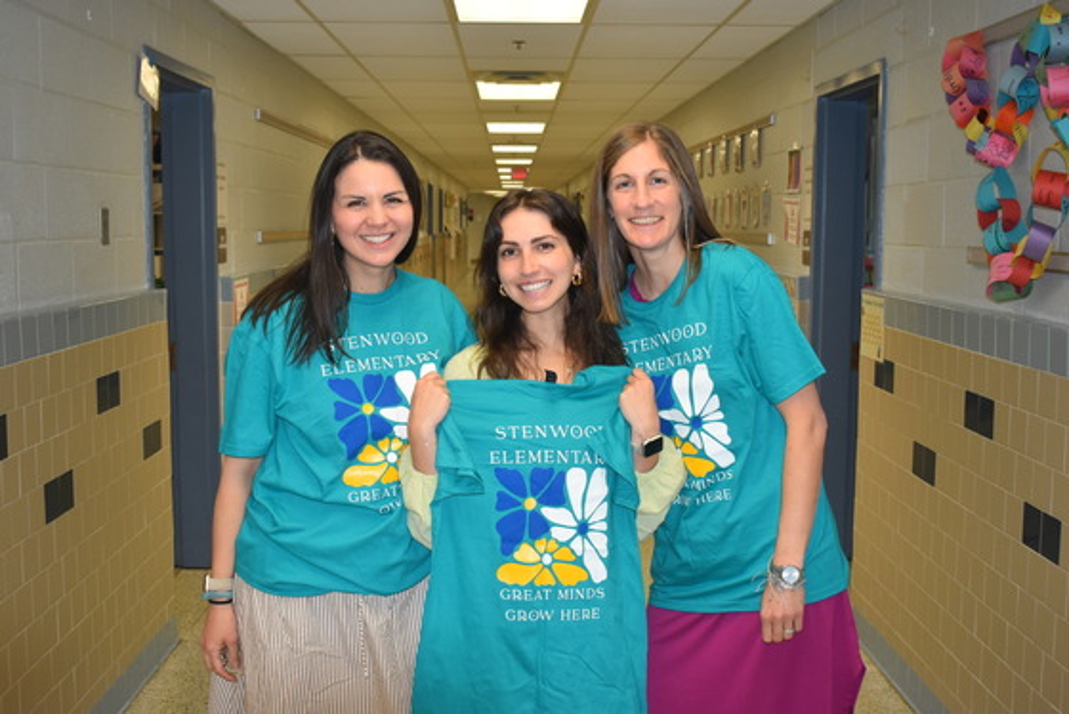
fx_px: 1248
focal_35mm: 42
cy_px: 357
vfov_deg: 31.9
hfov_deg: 46.4
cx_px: 534
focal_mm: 28
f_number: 5
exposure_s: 1/100
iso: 800
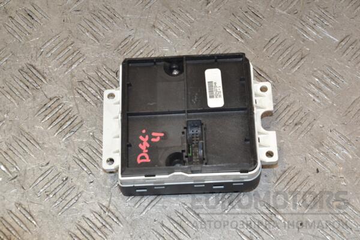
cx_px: 180
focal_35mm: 72
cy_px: 120
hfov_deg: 28.1
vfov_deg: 18.9
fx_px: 720
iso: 800
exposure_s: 1/200
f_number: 11
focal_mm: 48
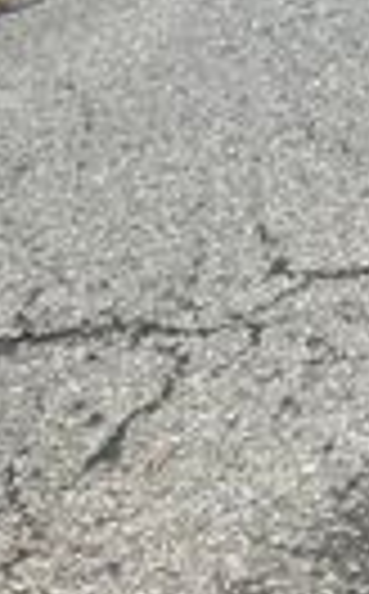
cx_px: 1008
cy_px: -605
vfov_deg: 12.3
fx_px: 2424
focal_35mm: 150
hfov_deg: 7.8
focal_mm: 3.99
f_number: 1.8
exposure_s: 1/228
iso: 32
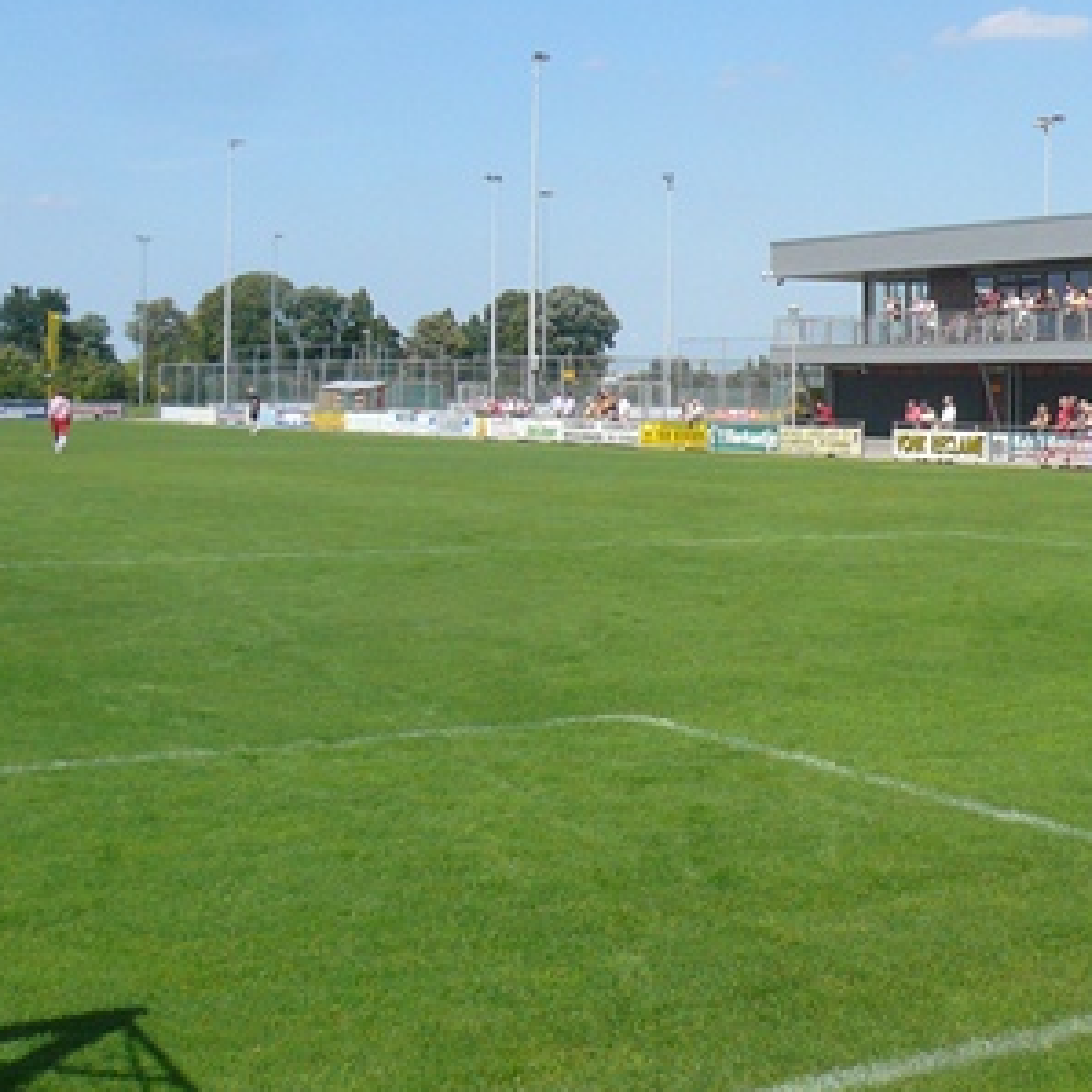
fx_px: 2034
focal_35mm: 57
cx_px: 883
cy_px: 396
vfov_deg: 29.9
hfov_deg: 29.3
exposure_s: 1/200
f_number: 8
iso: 100
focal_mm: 4.6
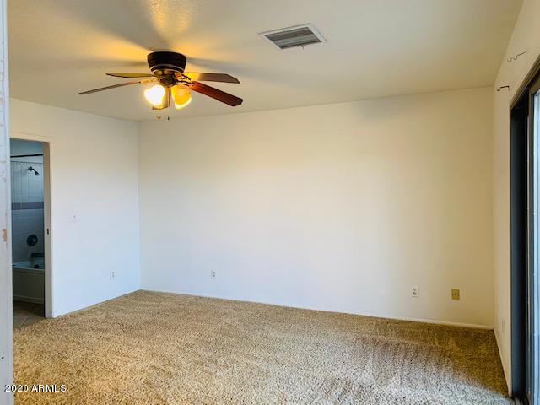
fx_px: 406
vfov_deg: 53.1
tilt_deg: -0.2
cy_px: 202
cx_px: 270
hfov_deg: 67.3
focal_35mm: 26
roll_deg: +0.2
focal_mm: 4.25
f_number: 1.8
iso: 125
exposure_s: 1/60
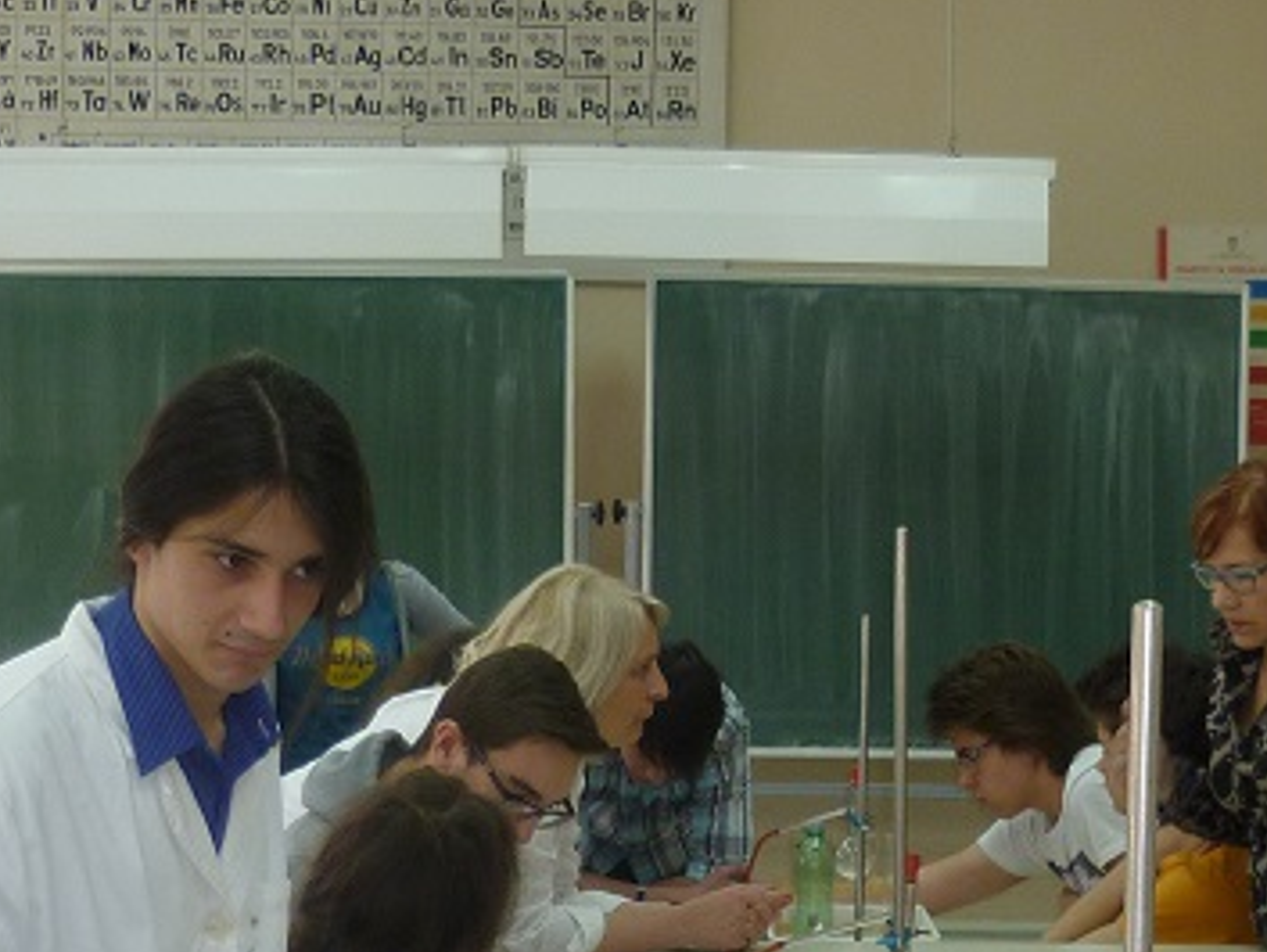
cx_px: 948
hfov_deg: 22.8
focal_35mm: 85
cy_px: 805
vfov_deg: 17.2
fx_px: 3112
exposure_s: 1/30
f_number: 2.9
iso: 100
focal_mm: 5.4
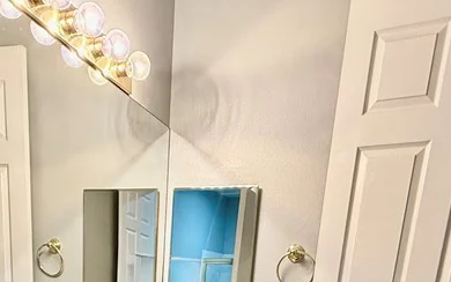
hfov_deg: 50.1
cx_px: 184
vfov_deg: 24.8
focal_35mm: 39
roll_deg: -4.5
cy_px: 429
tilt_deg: -17.9
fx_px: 479
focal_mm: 2.22
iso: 200
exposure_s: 1/60
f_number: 2.2
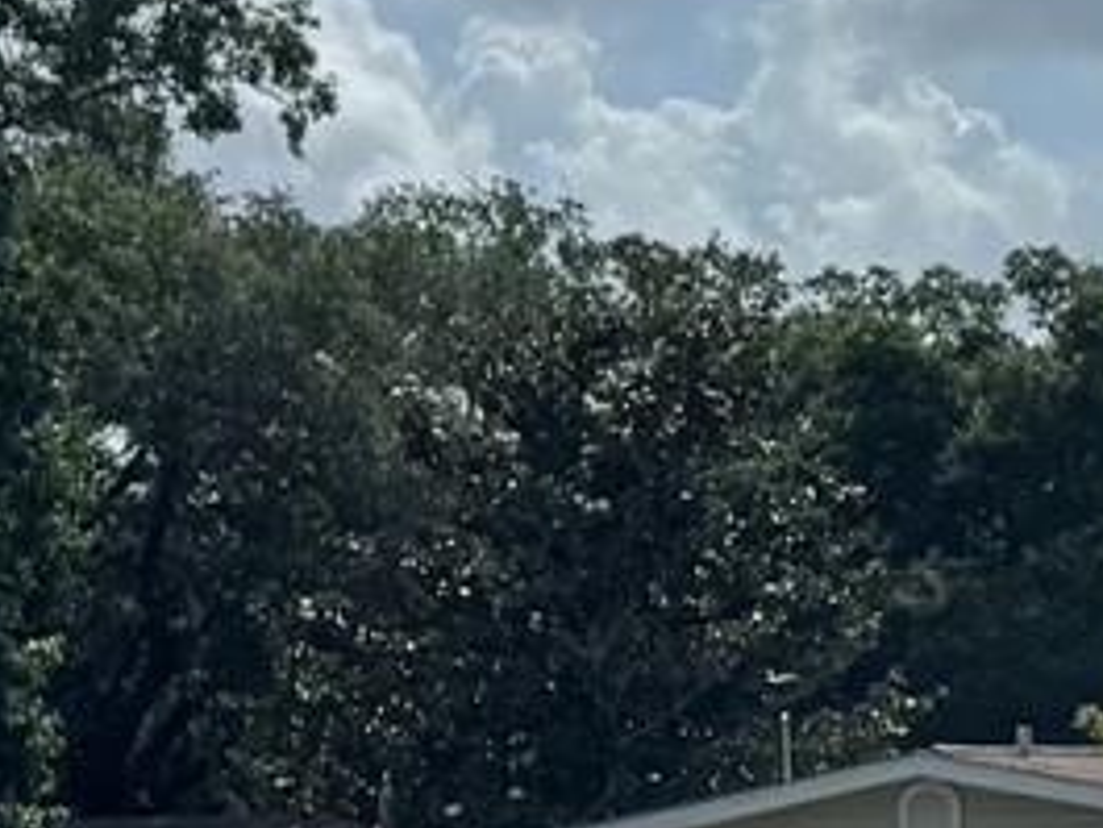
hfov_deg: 10.9
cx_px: 2884
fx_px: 4622
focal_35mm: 145
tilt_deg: -3.7
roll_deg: -0.2
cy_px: 903
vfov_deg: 10.1
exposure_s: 1/10417
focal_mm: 6.76
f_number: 1.78
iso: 80
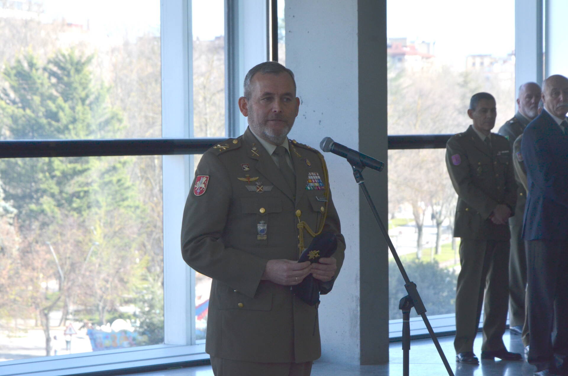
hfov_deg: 13.1
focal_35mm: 158
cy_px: 188
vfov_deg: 8.7
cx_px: 284
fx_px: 2480
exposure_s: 1/400
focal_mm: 105
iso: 1000
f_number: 10
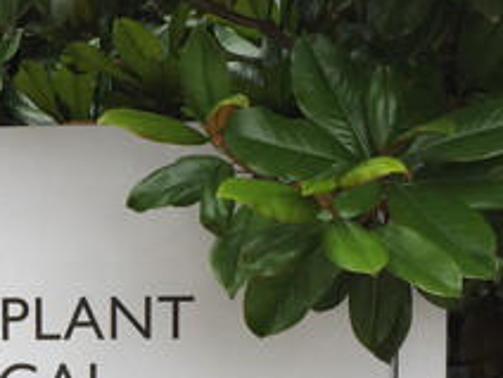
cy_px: 449
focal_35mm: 137
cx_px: -171
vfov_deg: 10.6
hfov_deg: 13.8
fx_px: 1991
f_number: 2.2
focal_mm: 4.15
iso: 32
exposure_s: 1/299
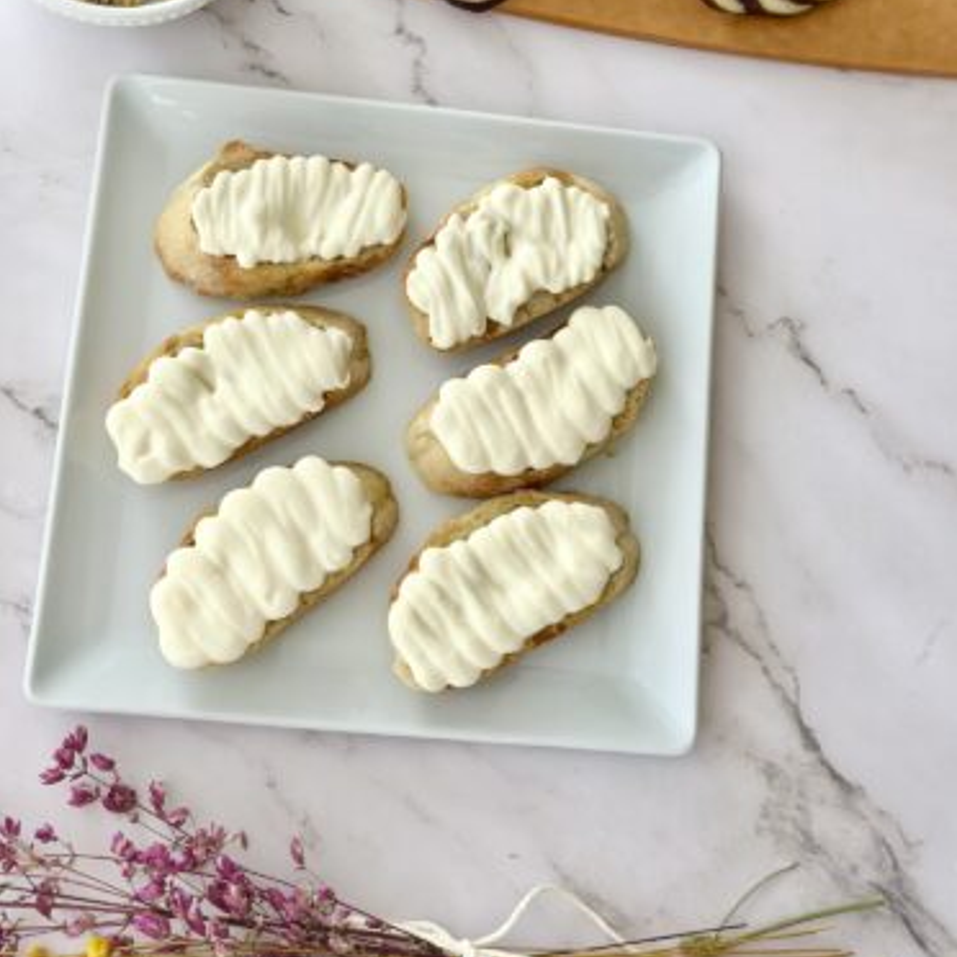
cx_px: 480
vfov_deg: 29.9
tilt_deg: -74.5
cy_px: 363
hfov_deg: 30.0
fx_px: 1783
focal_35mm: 57
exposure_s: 1/191
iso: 80
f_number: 1.78
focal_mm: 6.86
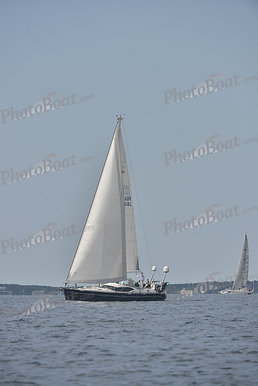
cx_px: 129
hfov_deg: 4.6
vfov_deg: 6.9
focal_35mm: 300
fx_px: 3223
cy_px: 193
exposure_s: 1/1600
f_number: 7.1
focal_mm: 300
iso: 280
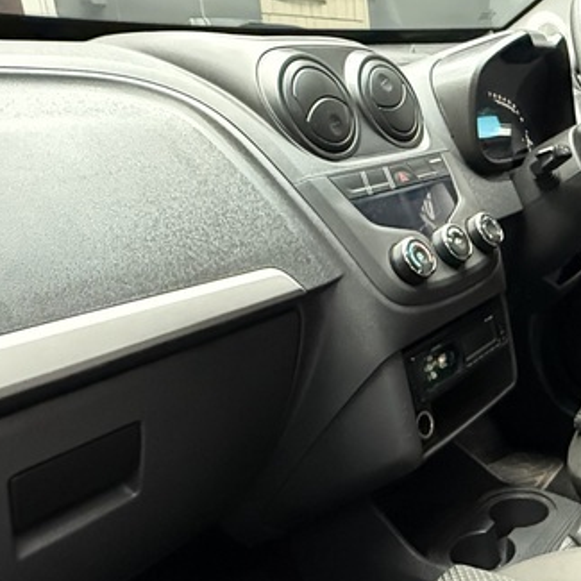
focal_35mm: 39
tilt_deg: -23.2
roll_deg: -1.3
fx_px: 741
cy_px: 379
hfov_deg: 38.7
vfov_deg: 42.4
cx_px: 560
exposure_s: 1/50
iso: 1250
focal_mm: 2.22
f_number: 2.2
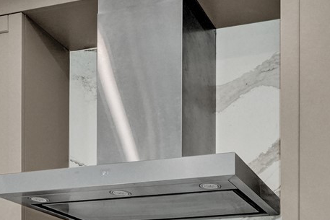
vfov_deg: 21.1
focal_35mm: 52
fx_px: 477
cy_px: 349
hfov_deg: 35.9
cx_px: 297
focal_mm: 14
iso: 2500
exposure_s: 1/400
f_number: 6.3
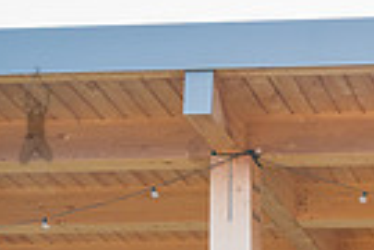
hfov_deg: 12.8
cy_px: 517
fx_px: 1579
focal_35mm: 152
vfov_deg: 8.5
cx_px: 564
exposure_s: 1/200
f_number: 5.6
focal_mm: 35
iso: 1000
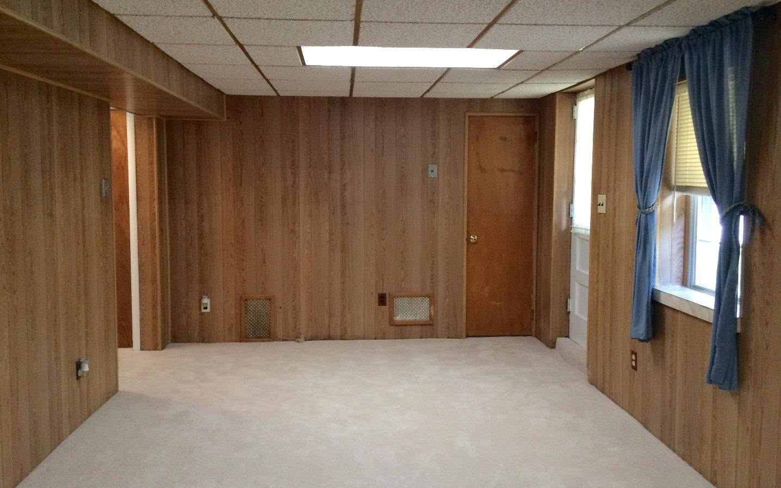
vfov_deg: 40.6
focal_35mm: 31
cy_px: 229
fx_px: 660
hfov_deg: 61.2
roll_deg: +0.2
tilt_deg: -6.2
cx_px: 392
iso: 250
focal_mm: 4.15
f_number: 2.2
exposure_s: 1/30
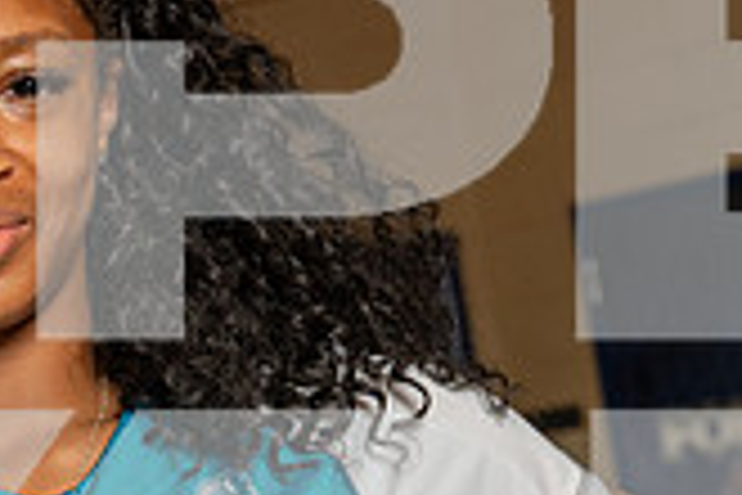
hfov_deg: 11.1
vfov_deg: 7.4
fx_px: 3772
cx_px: -36
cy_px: 650
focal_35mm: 183
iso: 500
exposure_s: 1/250
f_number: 5.6
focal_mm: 52
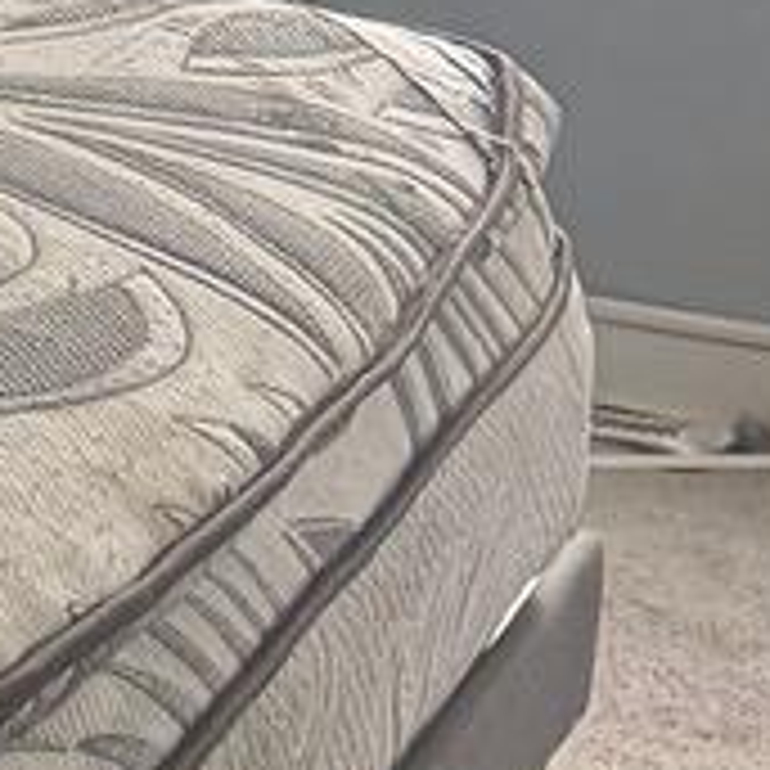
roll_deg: -3.2
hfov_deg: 8.3
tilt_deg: -6.7
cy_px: -387
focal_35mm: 190
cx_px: -1184
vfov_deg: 9.0
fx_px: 4782
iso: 200
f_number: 1.78
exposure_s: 1/97
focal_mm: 6.76
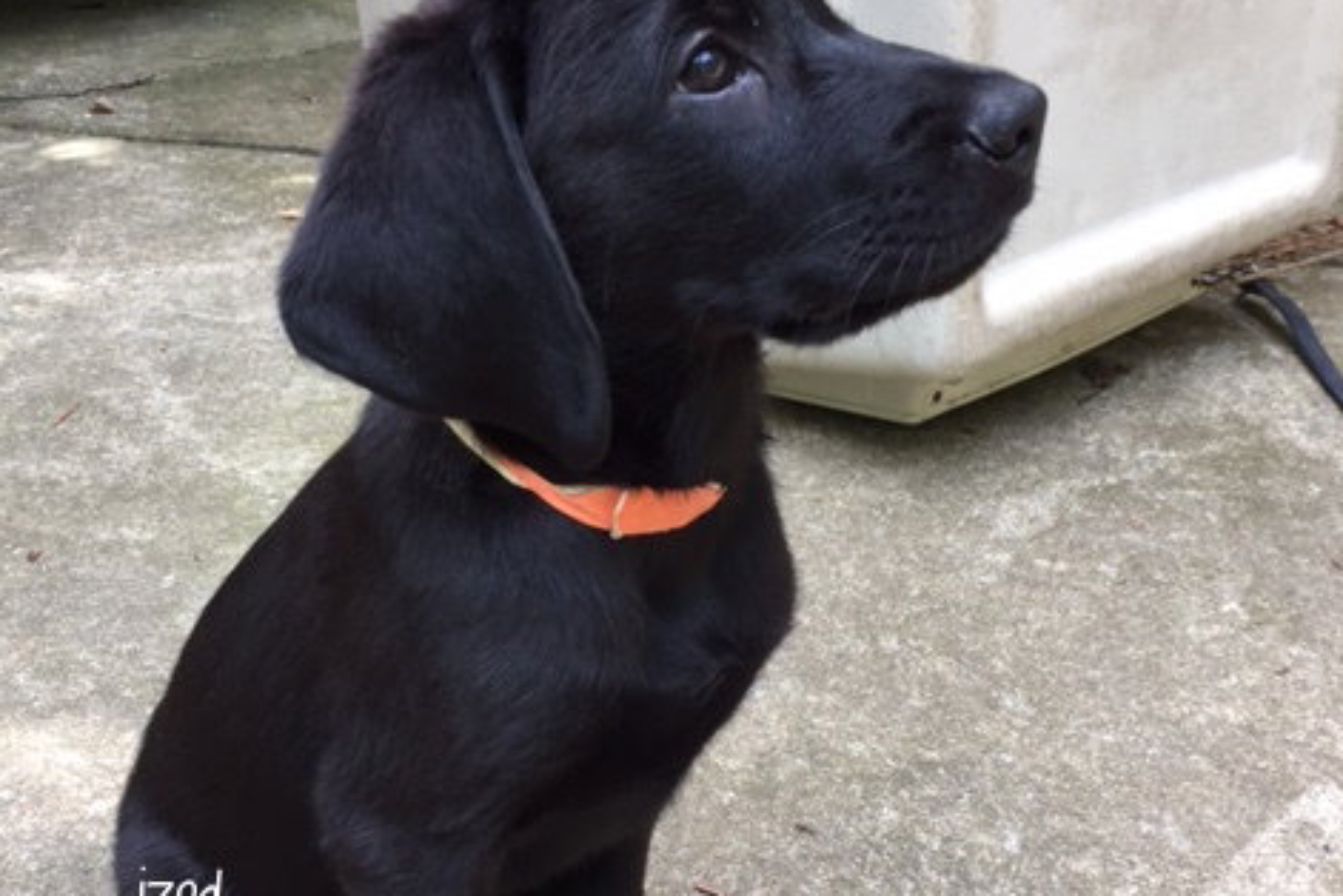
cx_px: 670
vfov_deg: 32.3
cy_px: 619
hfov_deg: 47.4
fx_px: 1529
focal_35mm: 41
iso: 50
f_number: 2.2
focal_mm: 4.15
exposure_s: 1/120
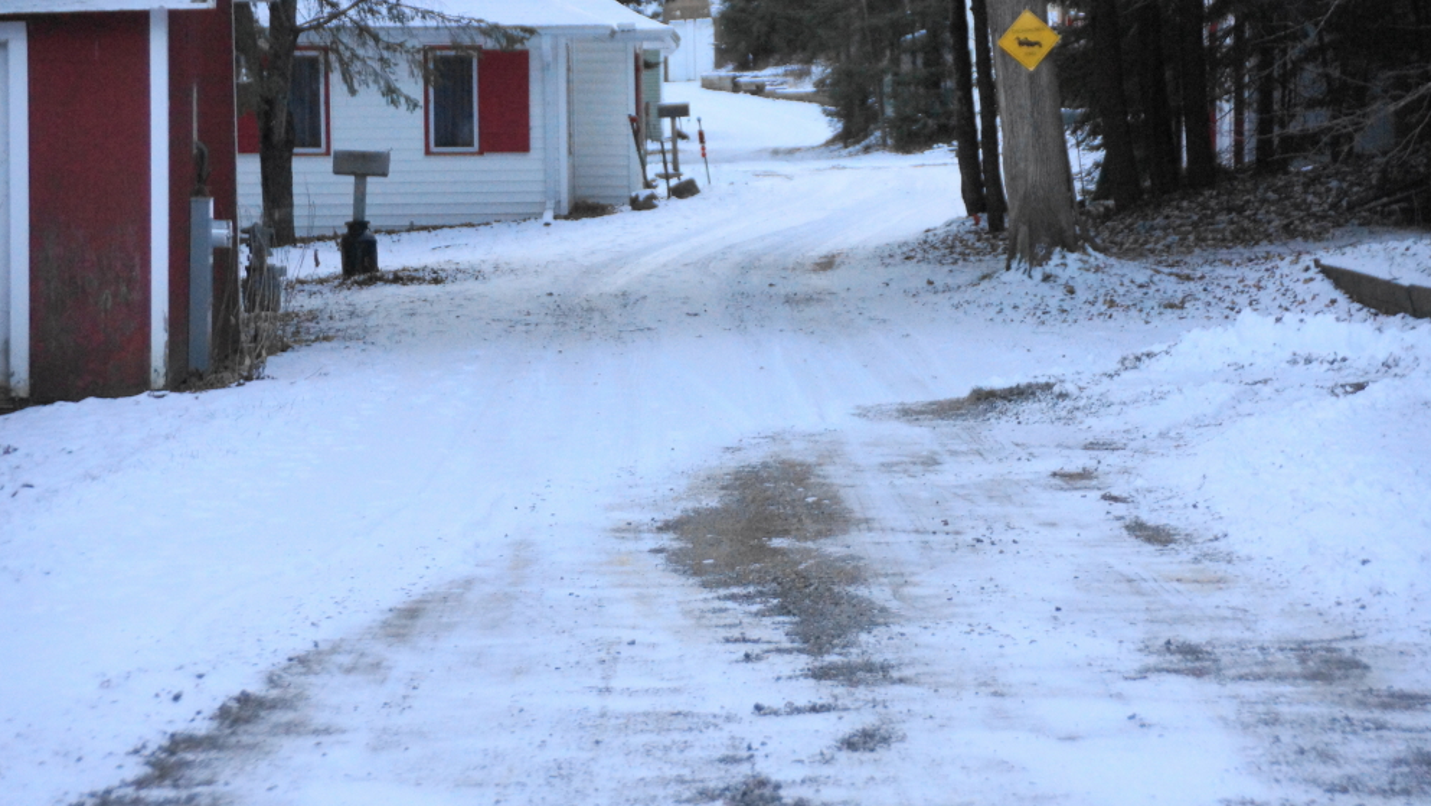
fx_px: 5996
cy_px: 337
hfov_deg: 13.6
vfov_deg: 7.7
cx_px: 718
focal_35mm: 158
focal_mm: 100
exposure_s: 1/160
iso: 1250
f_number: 5.6
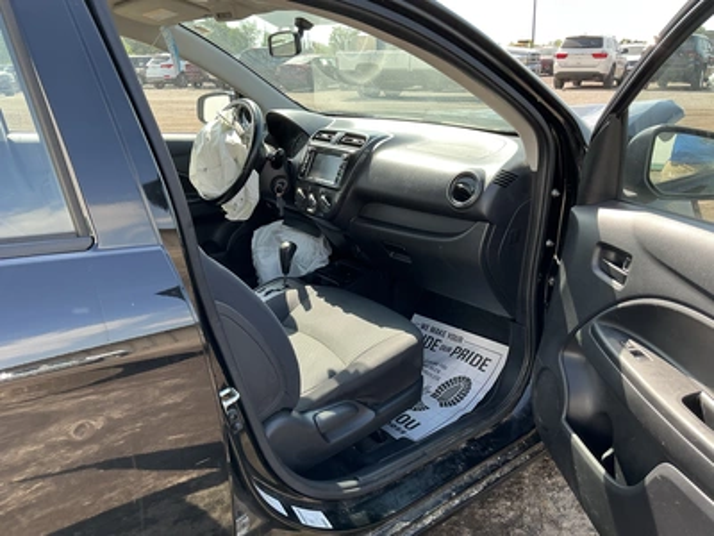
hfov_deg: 63.4
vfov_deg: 49.7
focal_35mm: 28
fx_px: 578
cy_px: 268
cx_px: 357
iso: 20
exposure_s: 1/188
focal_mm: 3
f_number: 1.8
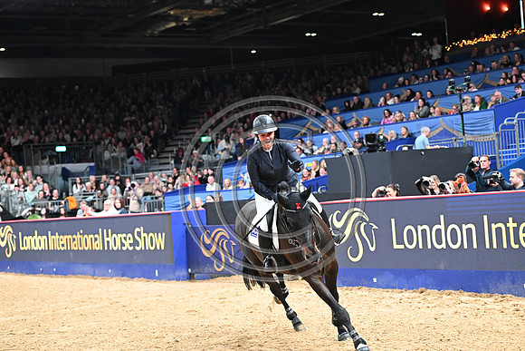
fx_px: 1138
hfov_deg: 26.0
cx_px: 262
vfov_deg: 17.5
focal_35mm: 78
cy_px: 176
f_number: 3.5
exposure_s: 1/800
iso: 6400
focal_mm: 78
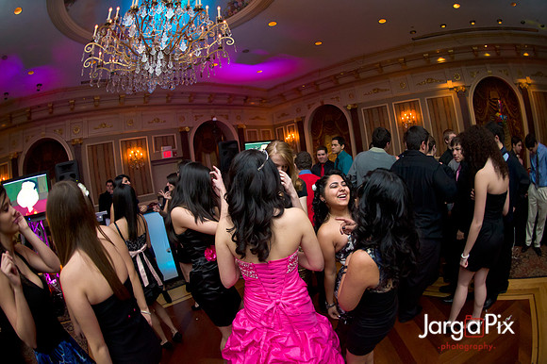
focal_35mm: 16
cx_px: 274
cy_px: 182
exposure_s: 1/125
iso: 3200
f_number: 3.2
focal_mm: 16
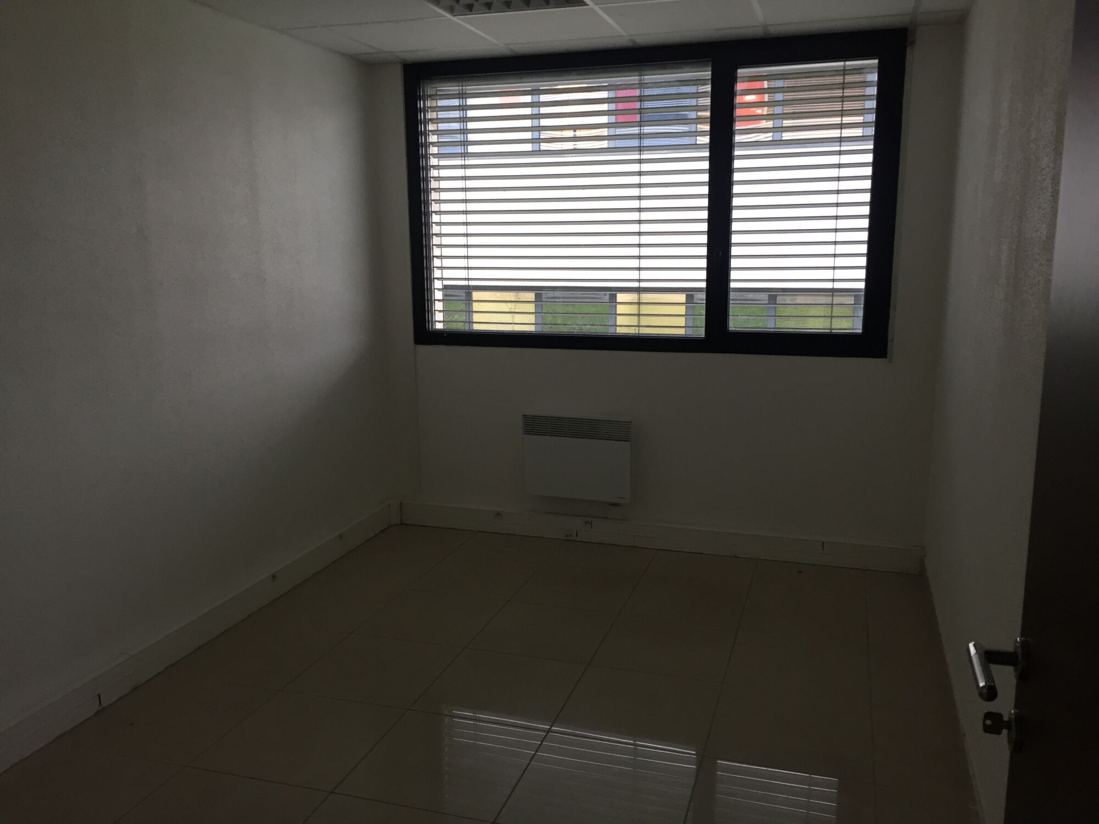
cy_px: 412
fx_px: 921
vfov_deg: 48.2
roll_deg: +0.2
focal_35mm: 29
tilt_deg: -7.6
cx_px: 550
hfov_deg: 61.7
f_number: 2.2
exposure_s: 1/33
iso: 100
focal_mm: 4.15
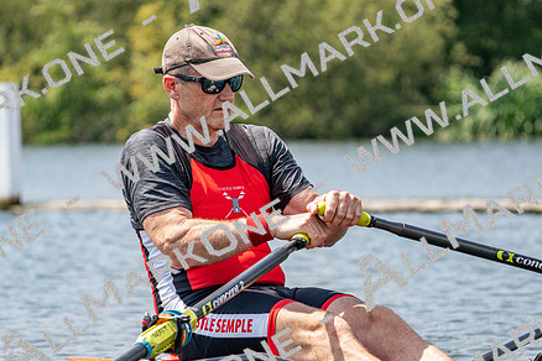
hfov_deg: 7.8
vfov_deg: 5.2
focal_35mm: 265
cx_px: 254
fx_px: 3989
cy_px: 195
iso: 250
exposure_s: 1/1600
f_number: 5.6
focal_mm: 200
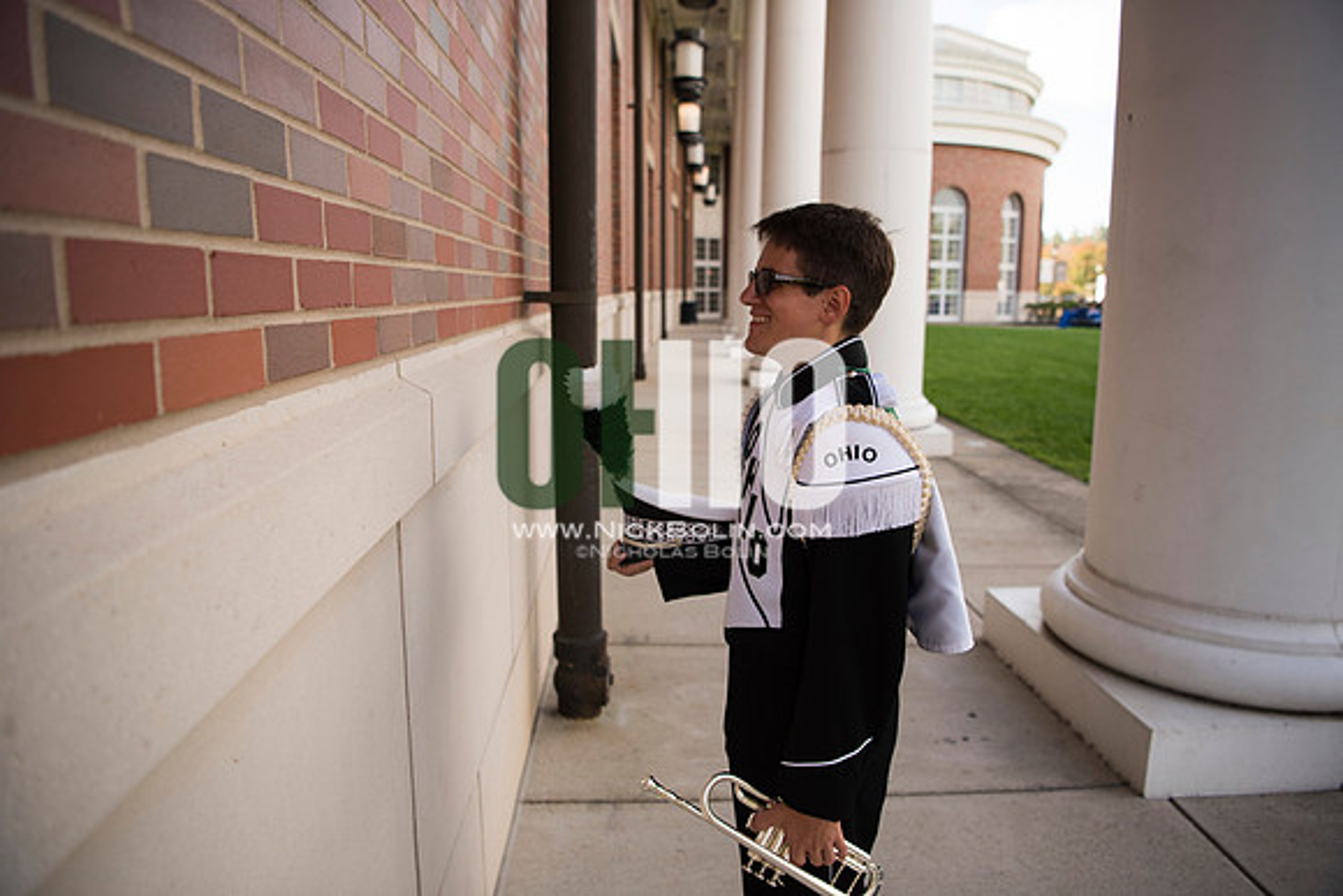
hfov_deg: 73.7
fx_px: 896
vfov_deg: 53.2
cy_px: 448
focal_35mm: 24
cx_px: 672
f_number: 2.8
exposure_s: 1/1600
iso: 400
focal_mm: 24
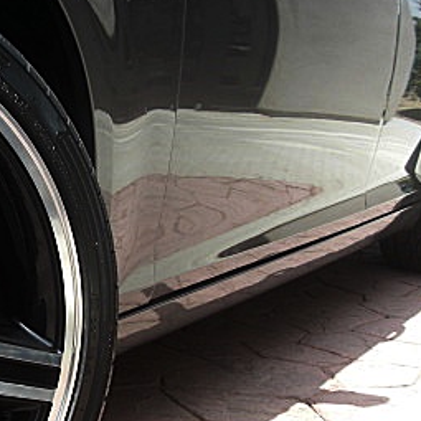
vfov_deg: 21.5
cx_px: -5
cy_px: 319
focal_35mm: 80
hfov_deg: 20.9
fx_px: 1101
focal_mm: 6.3
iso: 50
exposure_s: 1/320
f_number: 2.8
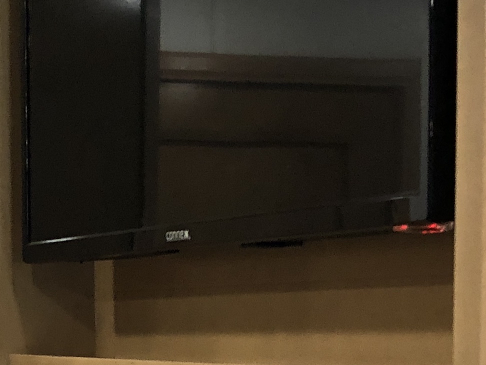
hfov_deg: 16.7
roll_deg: +0.9
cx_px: 24
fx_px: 1629
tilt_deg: -8.2
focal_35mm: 116
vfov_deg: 12.5
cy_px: 442
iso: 80
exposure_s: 1/15
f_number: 1.8
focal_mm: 3.99
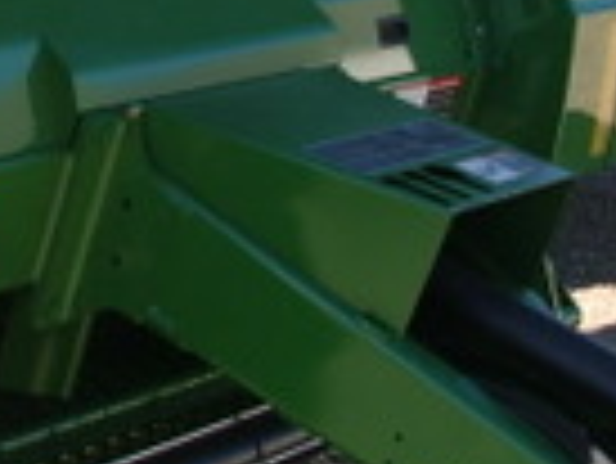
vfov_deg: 10.3
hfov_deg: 13.3
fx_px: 2547
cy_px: 72
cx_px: -202
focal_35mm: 143
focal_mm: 6.3
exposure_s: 1/500
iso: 64
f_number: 2.8
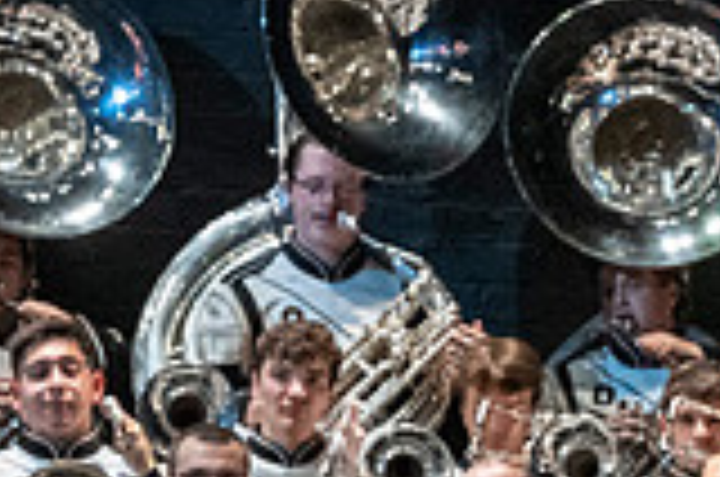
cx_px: 792
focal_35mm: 763
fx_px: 15230
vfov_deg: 1.8
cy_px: 778
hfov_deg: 2.7
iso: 4000
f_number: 4
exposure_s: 1/500
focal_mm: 140
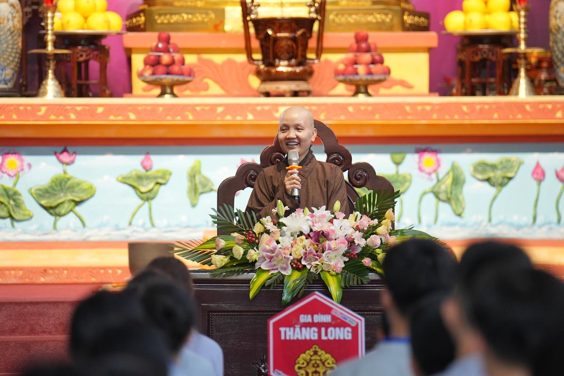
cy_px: 188
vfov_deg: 5.0
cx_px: 282
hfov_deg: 7.5
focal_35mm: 273
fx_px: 4277
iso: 800
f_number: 2.8
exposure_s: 1/160
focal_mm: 182
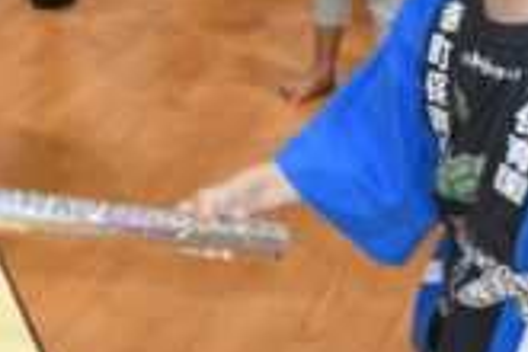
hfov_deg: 17.7
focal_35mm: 109
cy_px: -46
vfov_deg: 12.3
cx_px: -130
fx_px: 1599
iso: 560
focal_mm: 18
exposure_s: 1/250
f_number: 3.5
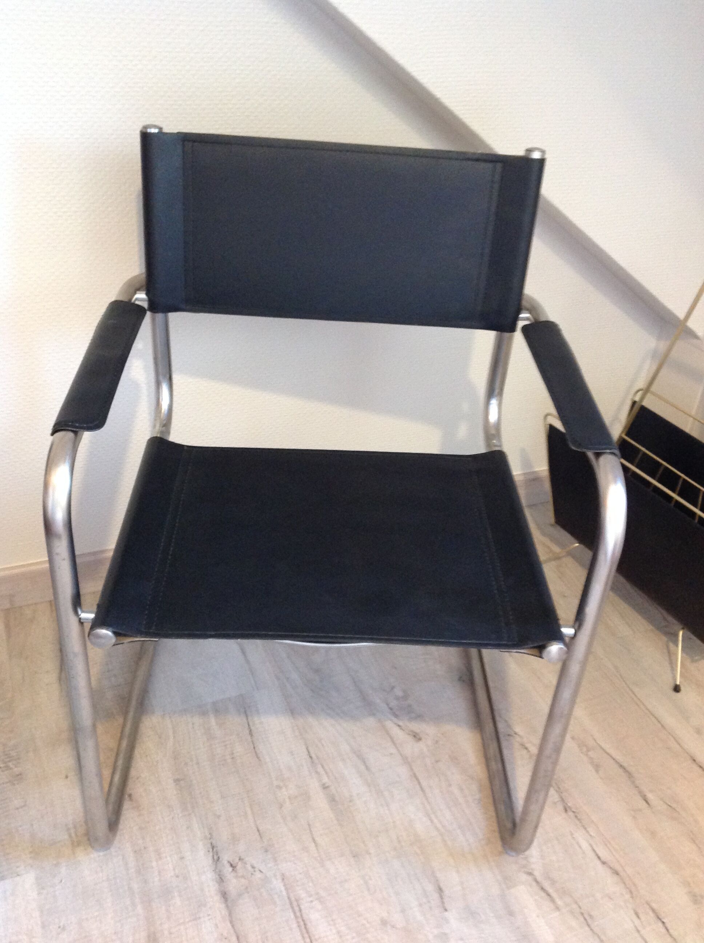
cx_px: 352
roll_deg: -3.6
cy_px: 472
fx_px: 952
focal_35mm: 35
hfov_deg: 40.6
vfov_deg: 52.7
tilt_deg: -32.6
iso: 320
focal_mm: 4.28
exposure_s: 1/15
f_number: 2.4
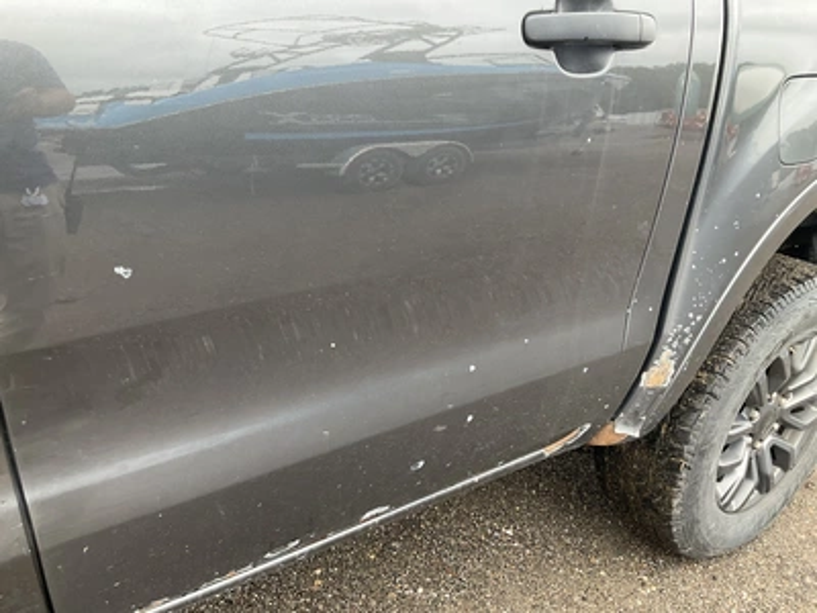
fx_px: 684
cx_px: 408
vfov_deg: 48.2
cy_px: 306
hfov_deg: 61.7
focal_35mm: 29
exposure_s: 1/122
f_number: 1.8
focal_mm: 3
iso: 40
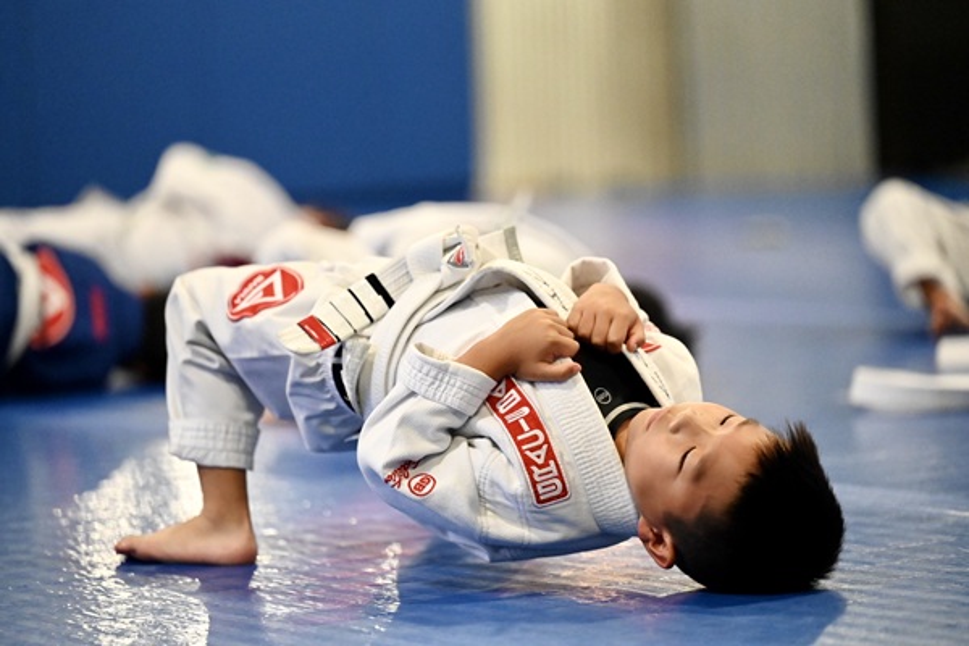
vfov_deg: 8.6
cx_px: 484
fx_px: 4306
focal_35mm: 160
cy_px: 323
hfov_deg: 12.8
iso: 10000
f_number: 2.8
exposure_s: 1/500
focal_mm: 160
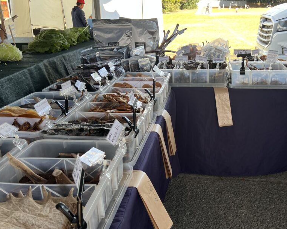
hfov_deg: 52.3
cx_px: 178
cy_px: 120
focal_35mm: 34
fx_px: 289
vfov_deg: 43.3
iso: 40
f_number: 1.5
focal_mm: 5.7
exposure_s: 1/190
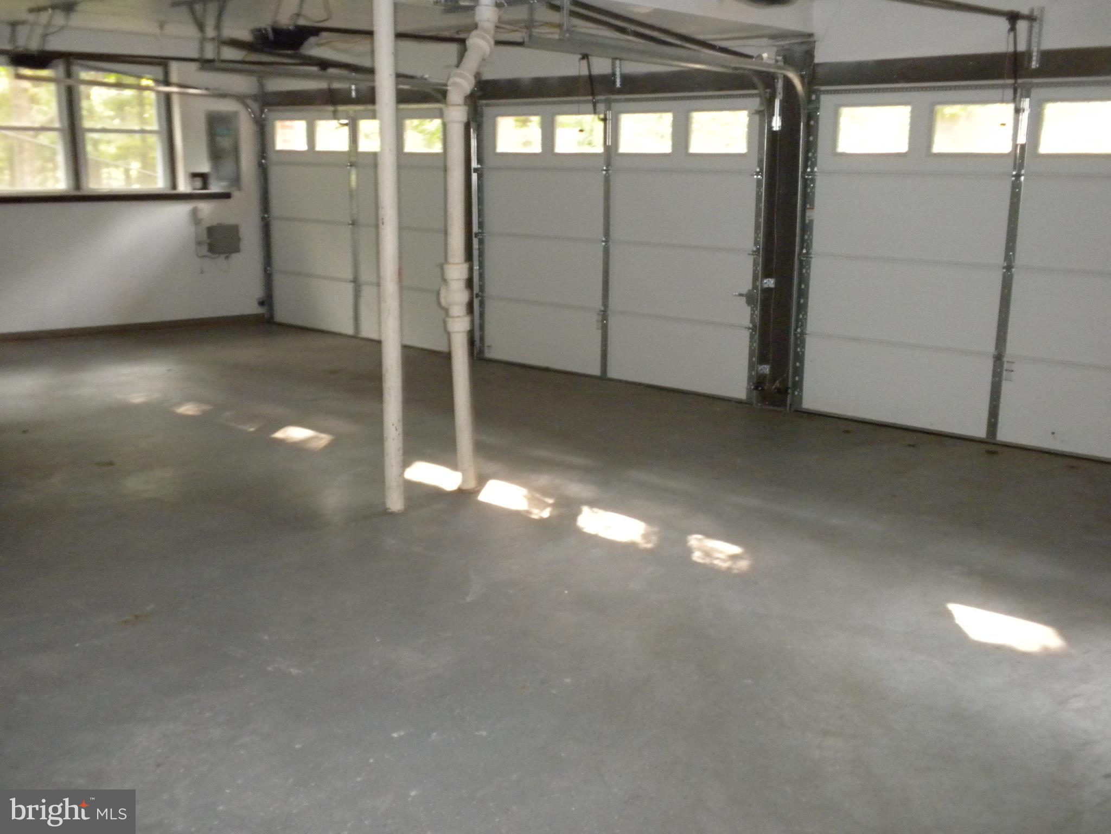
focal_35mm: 37
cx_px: 556
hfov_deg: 50.1
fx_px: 1188
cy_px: 417
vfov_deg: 38.7
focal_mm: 6.6
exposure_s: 1/30
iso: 470
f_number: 3.5
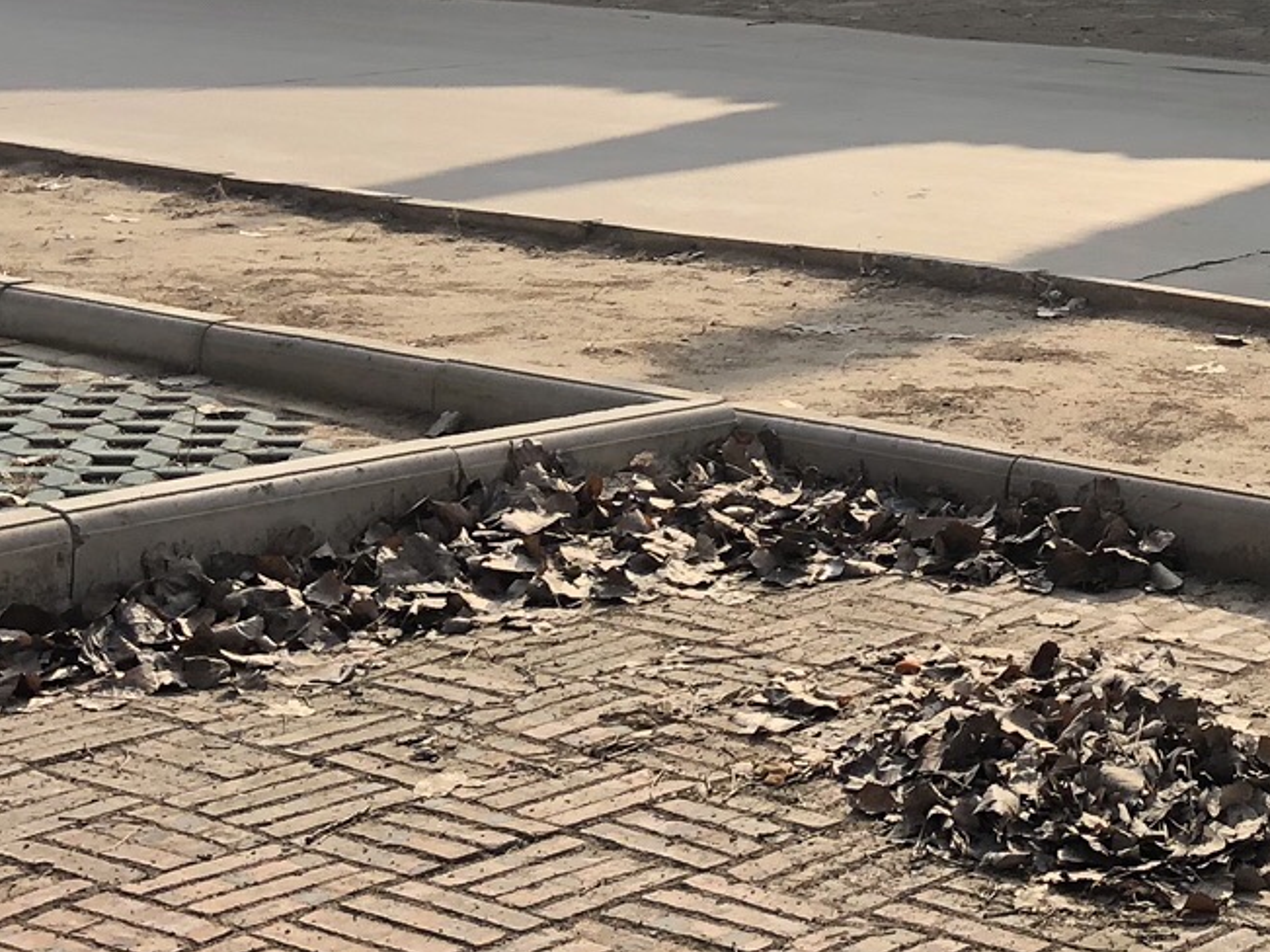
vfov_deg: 16.5
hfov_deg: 21.9
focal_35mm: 86
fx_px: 3155
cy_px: -179
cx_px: 1291
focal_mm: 4
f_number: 1.8
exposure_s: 1/1779
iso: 20
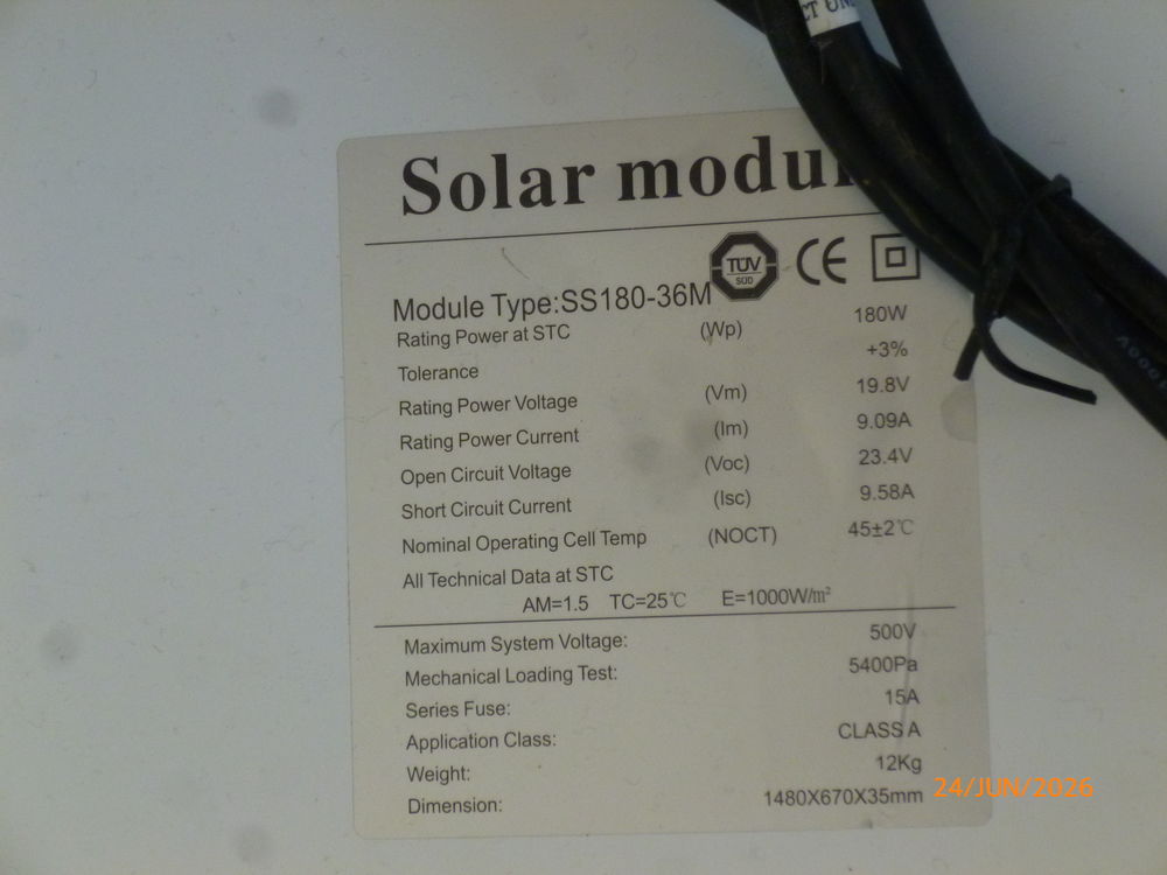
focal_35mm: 86
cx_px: 584
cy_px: 438
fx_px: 2899
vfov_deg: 17.2
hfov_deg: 22.8
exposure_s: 1/60
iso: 400
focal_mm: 15.3
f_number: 5
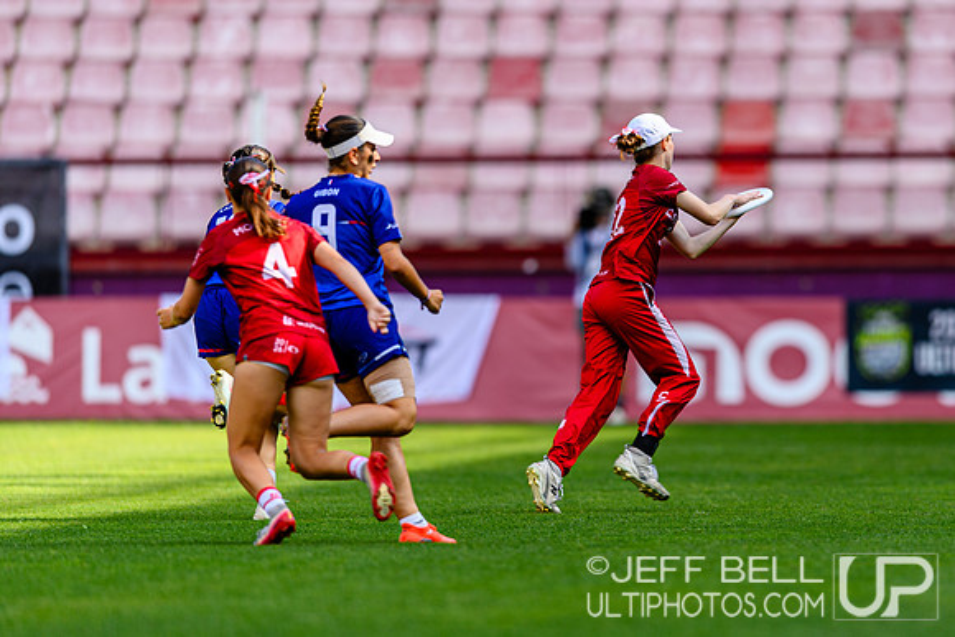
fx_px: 15574
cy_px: 318
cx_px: 700
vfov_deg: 2.3
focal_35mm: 587
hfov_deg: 3.5
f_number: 3.2
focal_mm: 400
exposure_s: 1/500
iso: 100
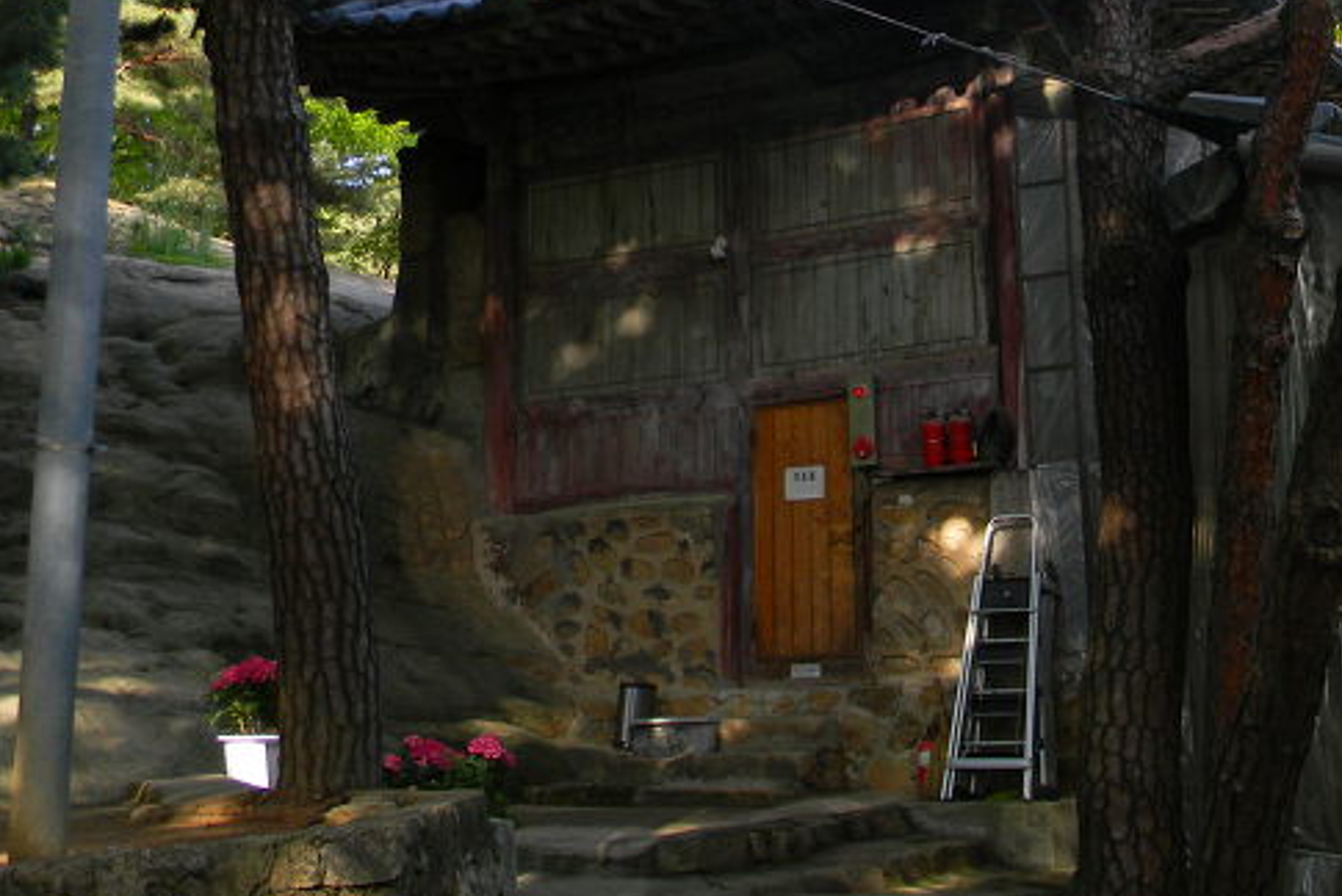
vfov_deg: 24.8
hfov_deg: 36.5
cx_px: 899
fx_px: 2014
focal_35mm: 54
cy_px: 203
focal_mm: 6.4
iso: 80
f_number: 3.7
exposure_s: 1/84.8
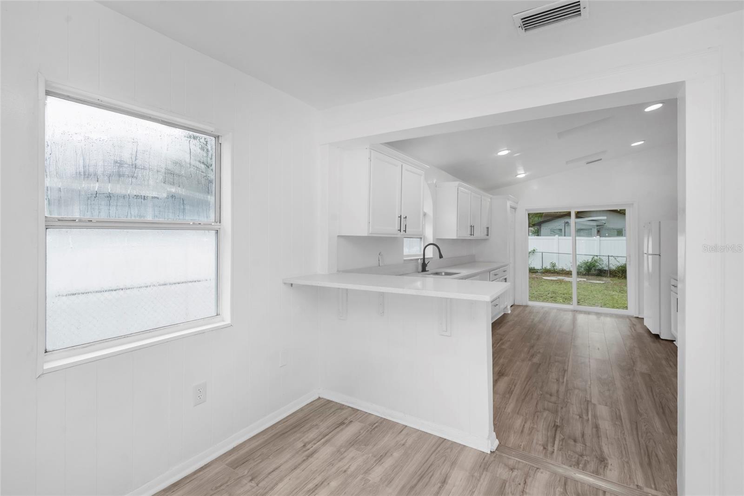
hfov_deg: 96.7
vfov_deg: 73.7
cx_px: 372
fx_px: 331
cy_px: 248
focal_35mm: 16
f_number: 8
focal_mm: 16
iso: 800
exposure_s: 1/90
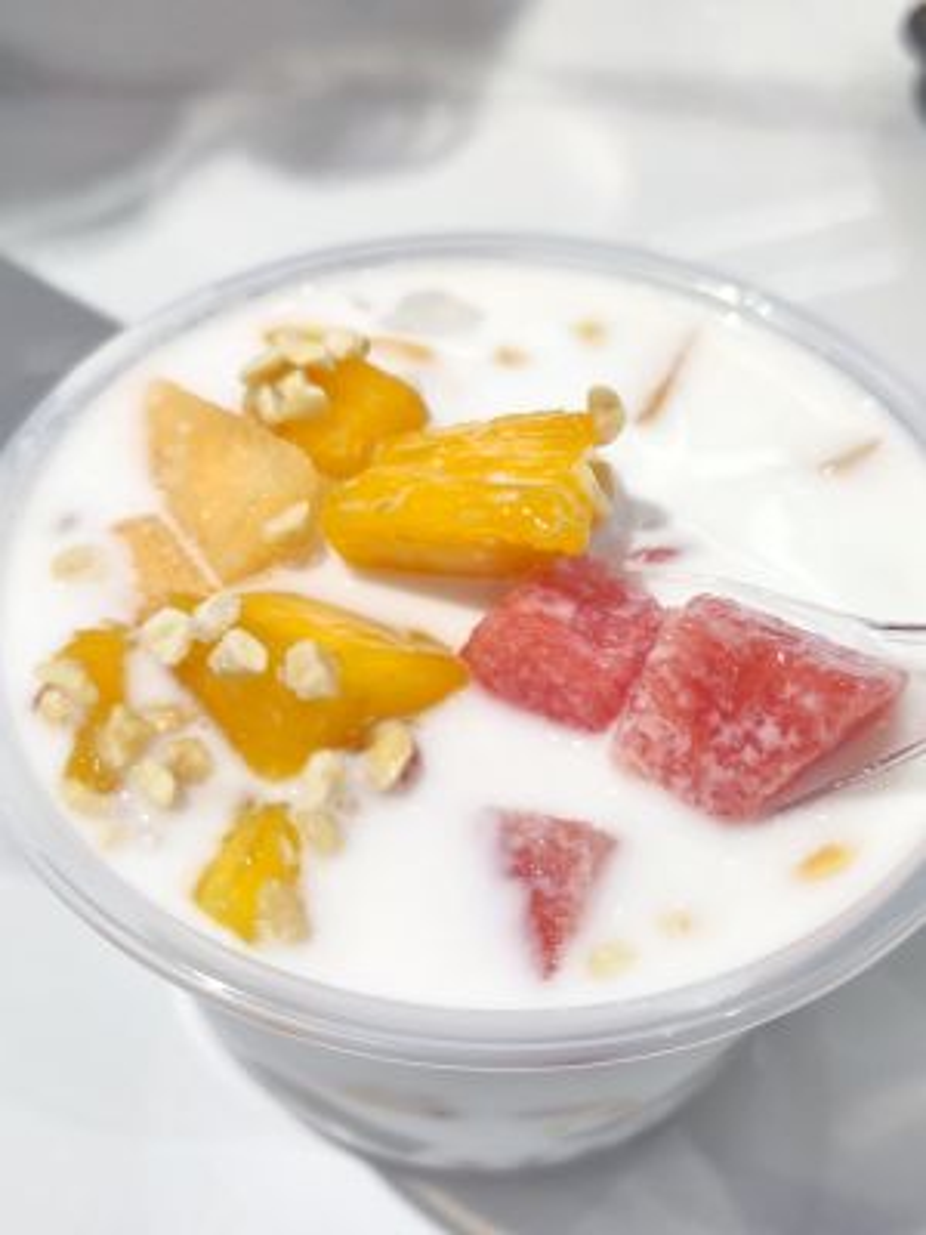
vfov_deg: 52.6
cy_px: 618
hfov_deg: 40.7
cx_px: 463
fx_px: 1248
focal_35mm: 35
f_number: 1.85
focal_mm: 6.78
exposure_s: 1/100
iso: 84
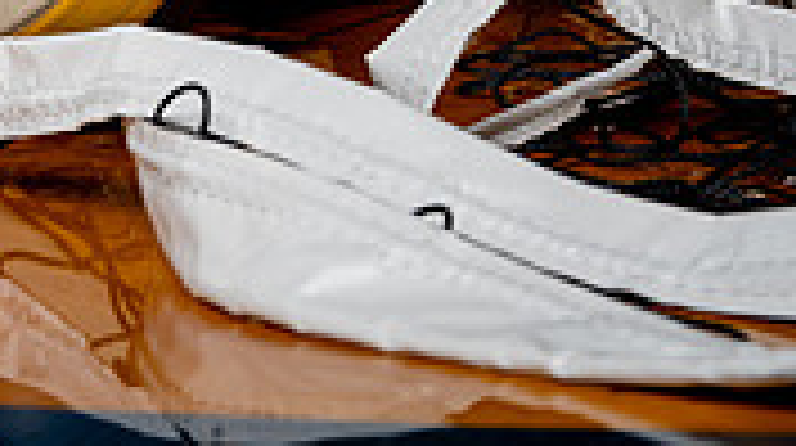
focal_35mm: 120
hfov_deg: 17.8
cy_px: -473
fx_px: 2529
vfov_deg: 9.4
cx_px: 220
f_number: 5.6
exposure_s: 1/250
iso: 400
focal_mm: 45
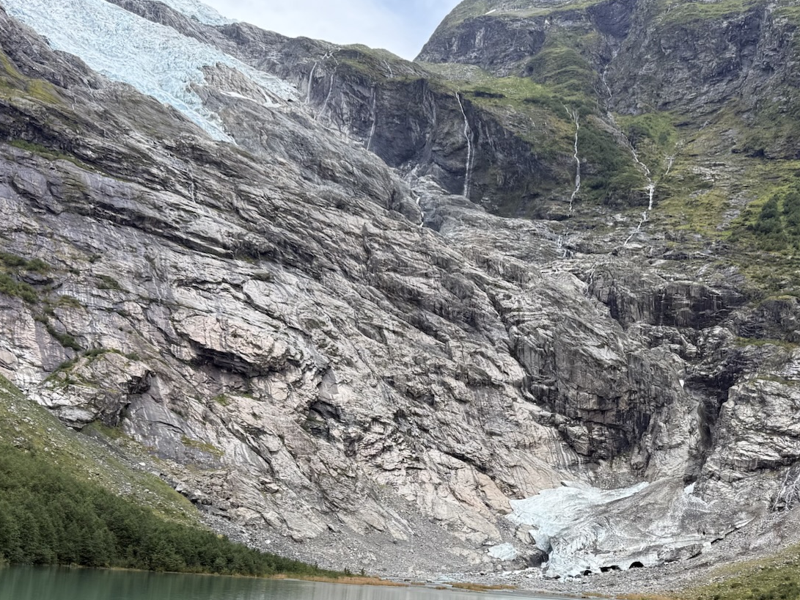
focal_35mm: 44
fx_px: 1017
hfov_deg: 42.4
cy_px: 486
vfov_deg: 31.9
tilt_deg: +6.8
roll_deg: -4.0
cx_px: 529
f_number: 1.78
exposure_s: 1/1337
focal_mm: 6.76
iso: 80
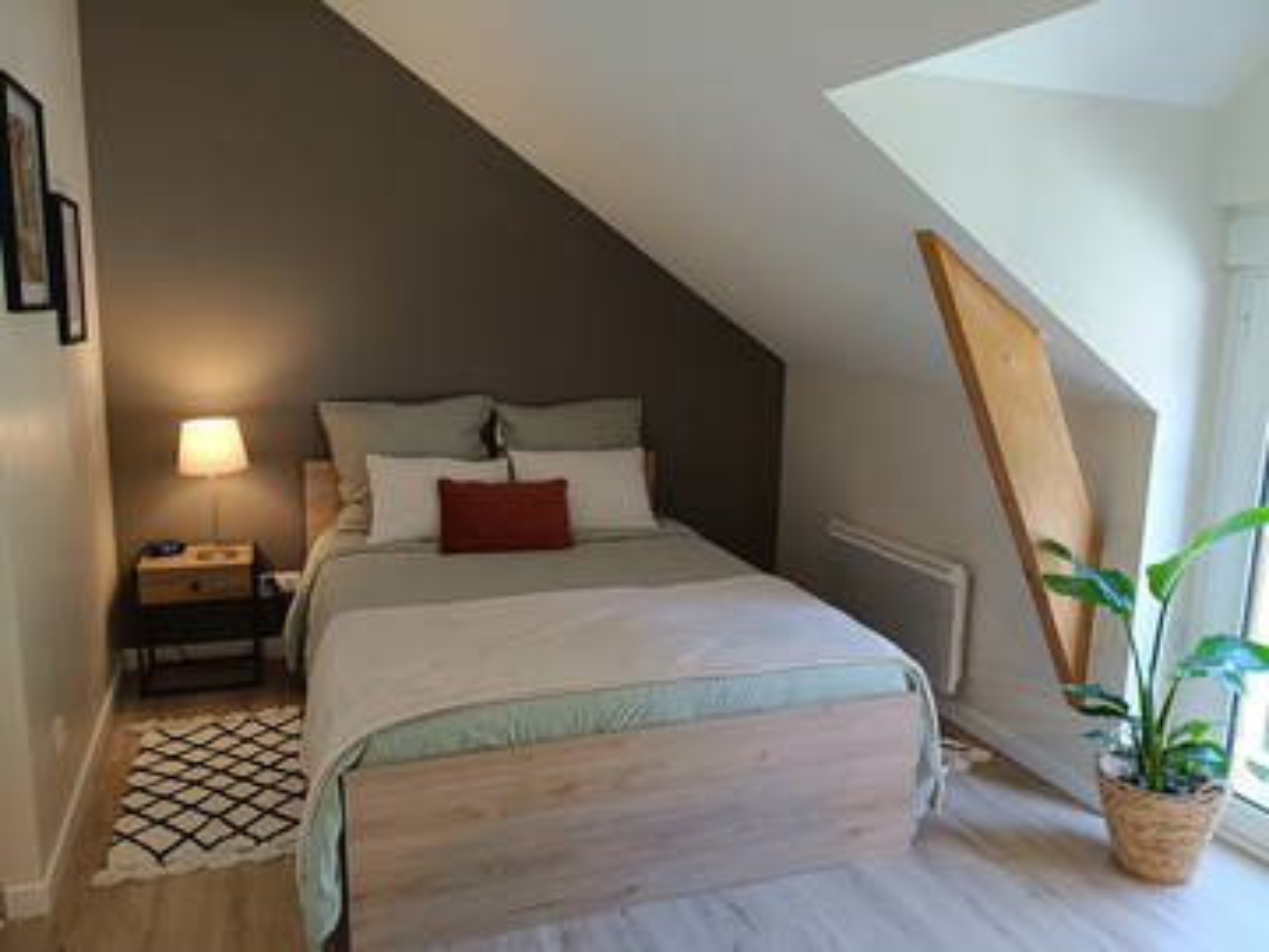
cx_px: 634
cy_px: 476
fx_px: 953
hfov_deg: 67.3
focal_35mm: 26
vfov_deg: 53.1
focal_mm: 4.94
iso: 619
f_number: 1.5
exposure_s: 1/100
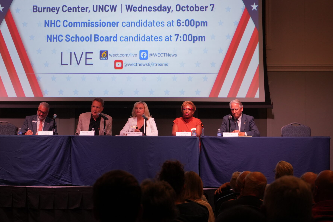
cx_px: 114
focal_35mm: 100
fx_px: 925
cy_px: 67
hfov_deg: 20.3
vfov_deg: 13.7
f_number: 5.6
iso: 1250
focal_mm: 70
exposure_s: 1/160
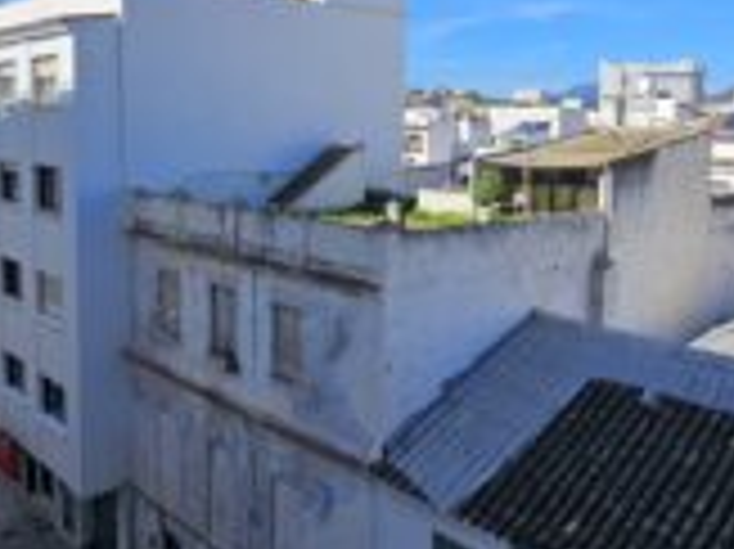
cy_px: 189
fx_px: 678
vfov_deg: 43.6
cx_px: 500
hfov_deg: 55.4
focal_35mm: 32
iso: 50
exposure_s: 1/2760
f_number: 2.2
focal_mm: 2.2
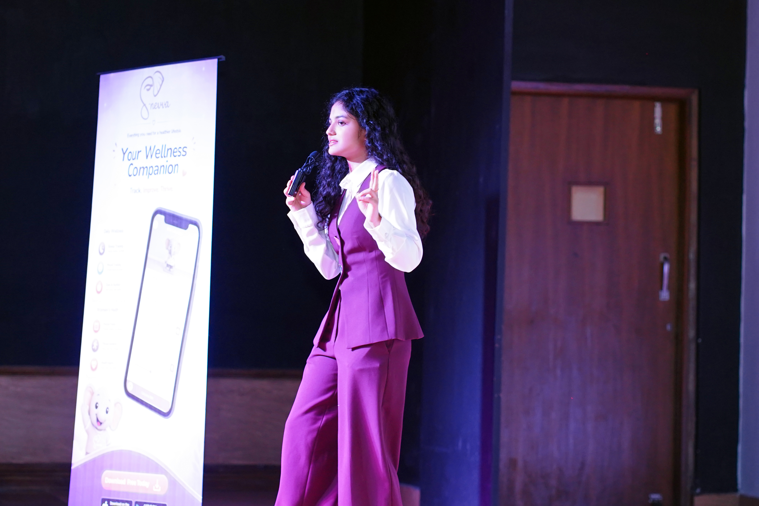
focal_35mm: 127
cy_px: 253
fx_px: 2677
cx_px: 380
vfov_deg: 10.8
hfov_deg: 16.1
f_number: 2.5
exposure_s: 1/200
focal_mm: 85
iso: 1600
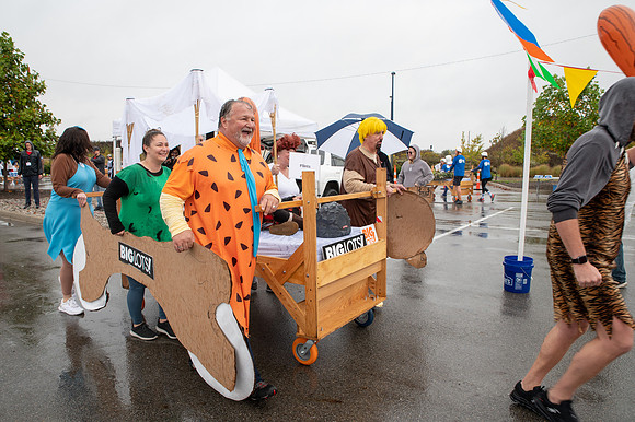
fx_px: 443
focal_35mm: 25
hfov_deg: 71.2
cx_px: 303
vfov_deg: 51.0
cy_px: 218
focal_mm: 24
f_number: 7.1
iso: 400
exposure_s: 1/200
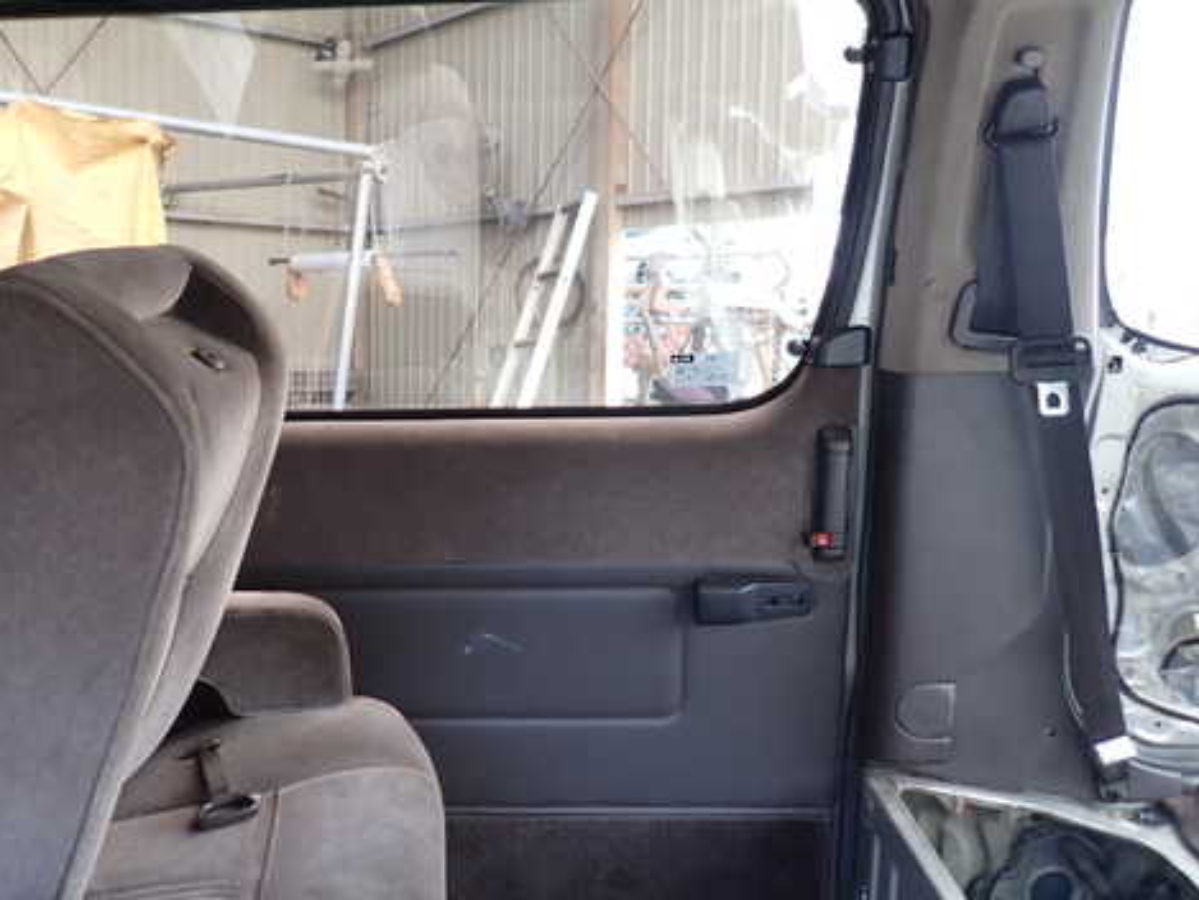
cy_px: 432
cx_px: 435
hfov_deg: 56.0
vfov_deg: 44.2
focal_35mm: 32
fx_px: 1109
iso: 100
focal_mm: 4.5
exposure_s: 1/60
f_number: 2
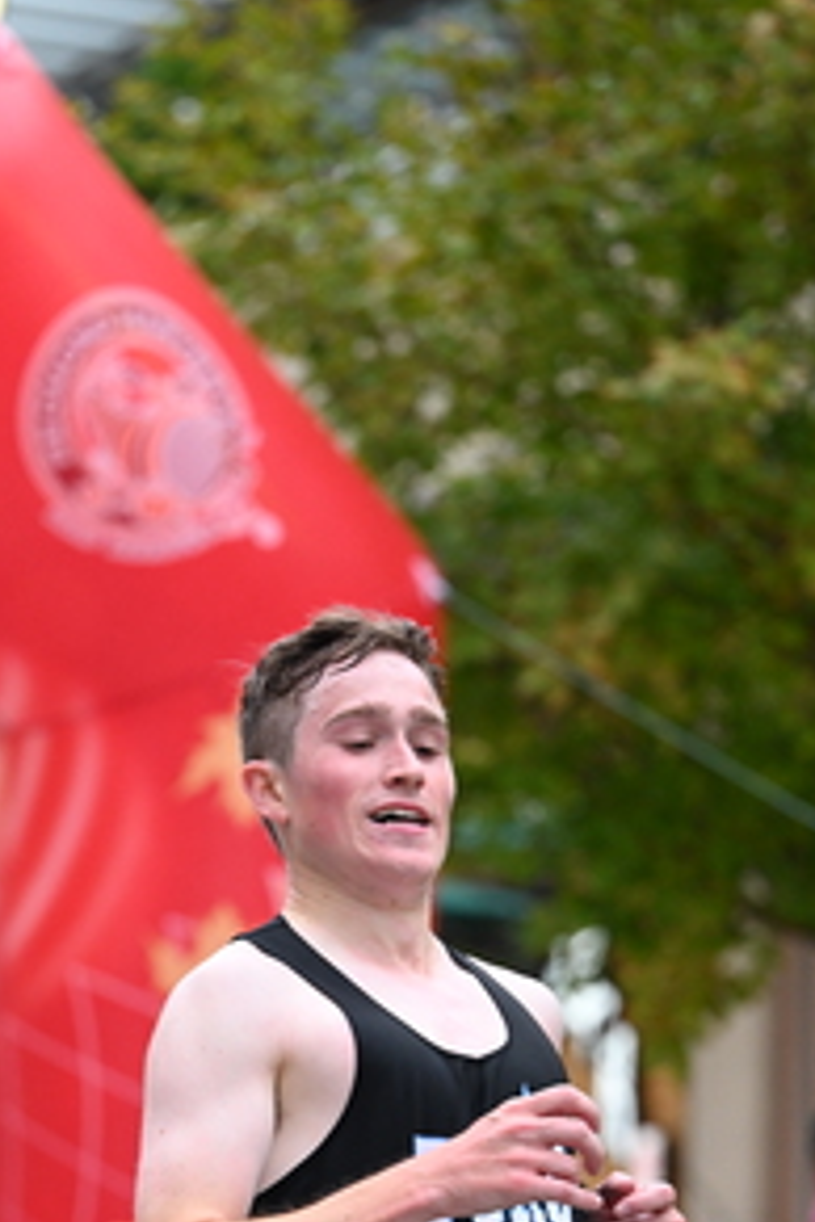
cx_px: 158
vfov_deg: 11.9
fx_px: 5840
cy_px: 1016
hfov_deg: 8.0
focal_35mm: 172
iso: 1600
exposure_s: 1/1000
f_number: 2.8
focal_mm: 91
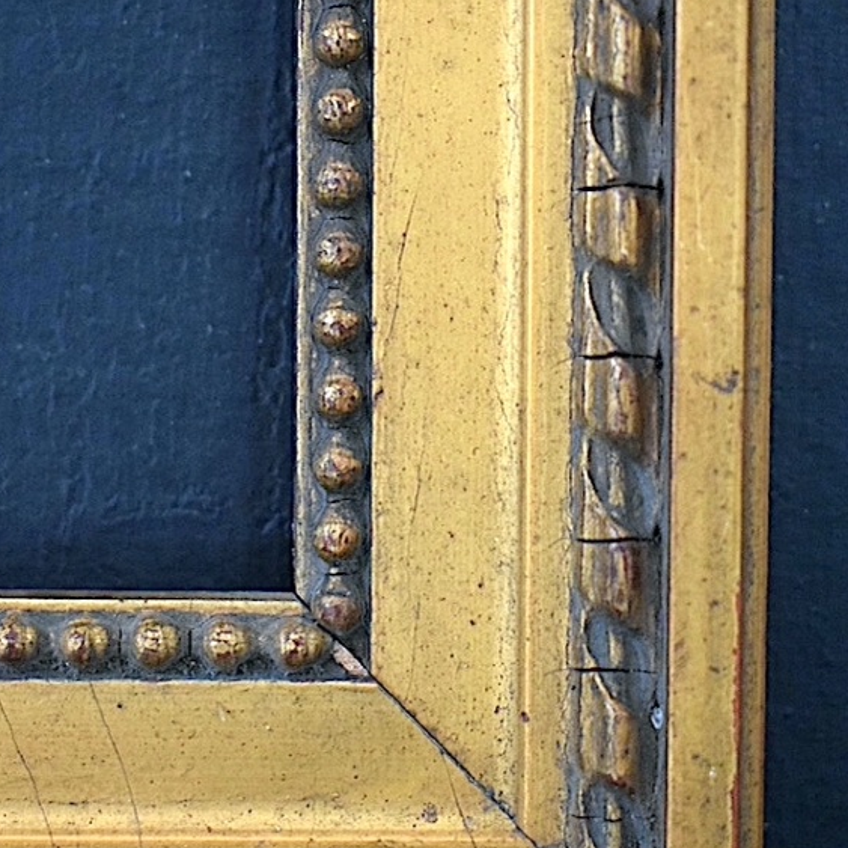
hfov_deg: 19.9
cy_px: 371
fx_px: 2411
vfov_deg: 19.9
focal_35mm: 87
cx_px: 330
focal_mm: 32
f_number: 4.5
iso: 3200
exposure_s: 1/80
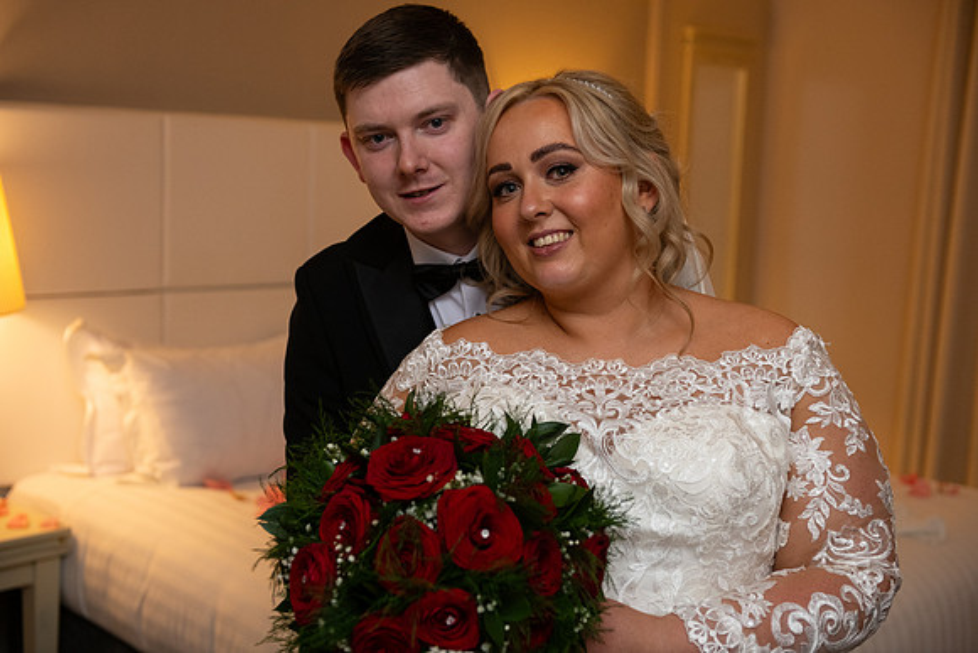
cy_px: 326
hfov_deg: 41.1
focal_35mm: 48
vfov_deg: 28.1
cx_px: 489
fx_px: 1304
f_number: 3.5
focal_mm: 48
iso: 800
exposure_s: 1/160
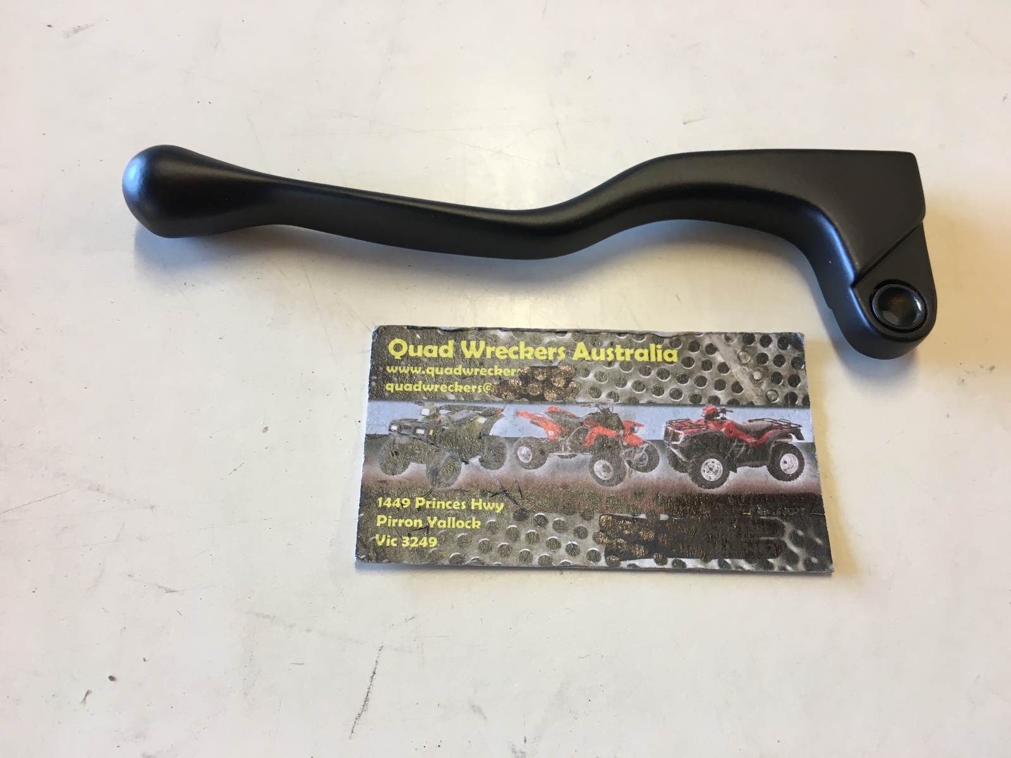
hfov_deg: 61.7
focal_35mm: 29
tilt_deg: -65.7
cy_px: 379
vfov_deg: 48.2
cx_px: 506
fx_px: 847
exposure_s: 1/33
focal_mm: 4.15
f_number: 2.2
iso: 64
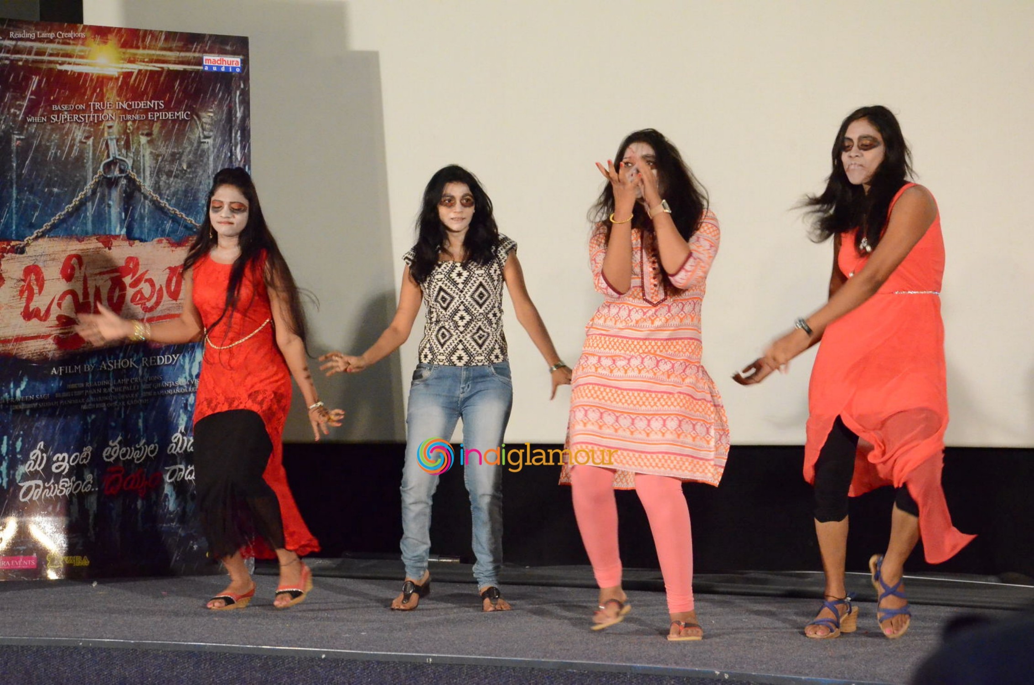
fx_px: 2494
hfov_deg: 23.4
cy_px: 342
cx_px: 517
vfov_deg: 15.6
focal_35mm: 87
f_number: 6.3
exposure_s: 1/125
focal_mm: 58
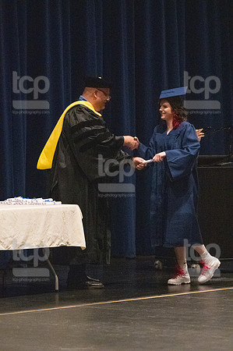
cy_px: 176
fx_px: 1897
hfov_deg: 7.0
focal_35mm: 195
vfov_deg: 10.6
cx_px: 116
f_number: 3.2
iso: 10000
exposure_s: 1/400
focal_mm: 130
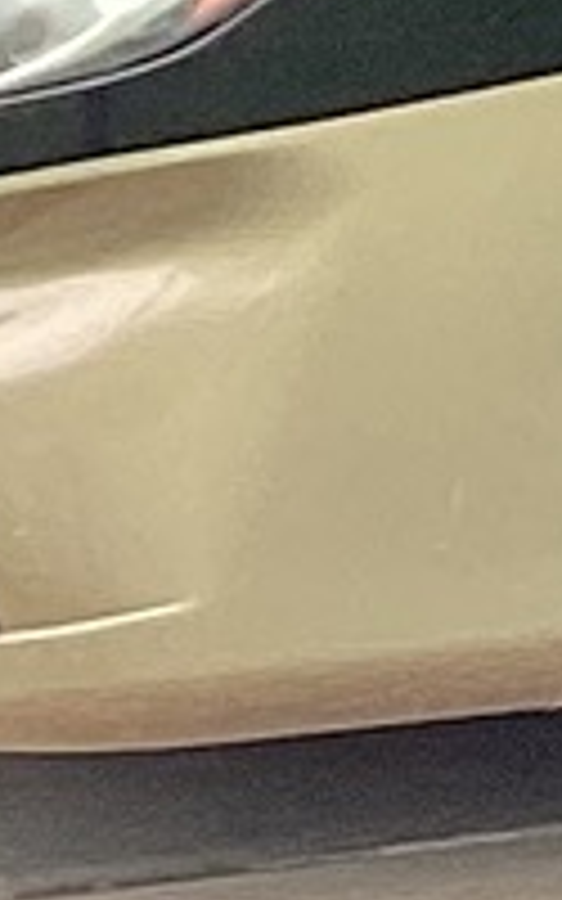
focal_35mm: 337
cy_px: -999
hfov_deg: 3.2
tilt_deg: -0.8
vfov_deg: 6.0
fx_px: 8259
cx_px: 4114
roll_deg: -0.5
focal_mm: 3.3
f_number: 2.4
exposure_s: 1/176
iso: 25
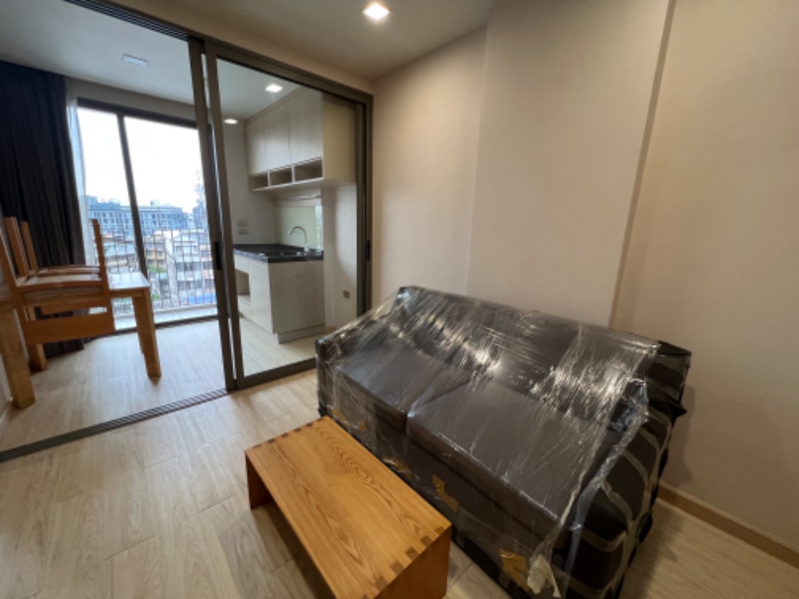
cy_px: 300
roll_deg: -0.7
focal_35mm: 13
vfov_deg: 89.9
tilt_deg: -11.9
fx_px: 300
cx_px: 400
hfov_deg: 106.2
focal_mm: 1.57
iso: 250
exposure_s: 1/50
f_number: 1.8
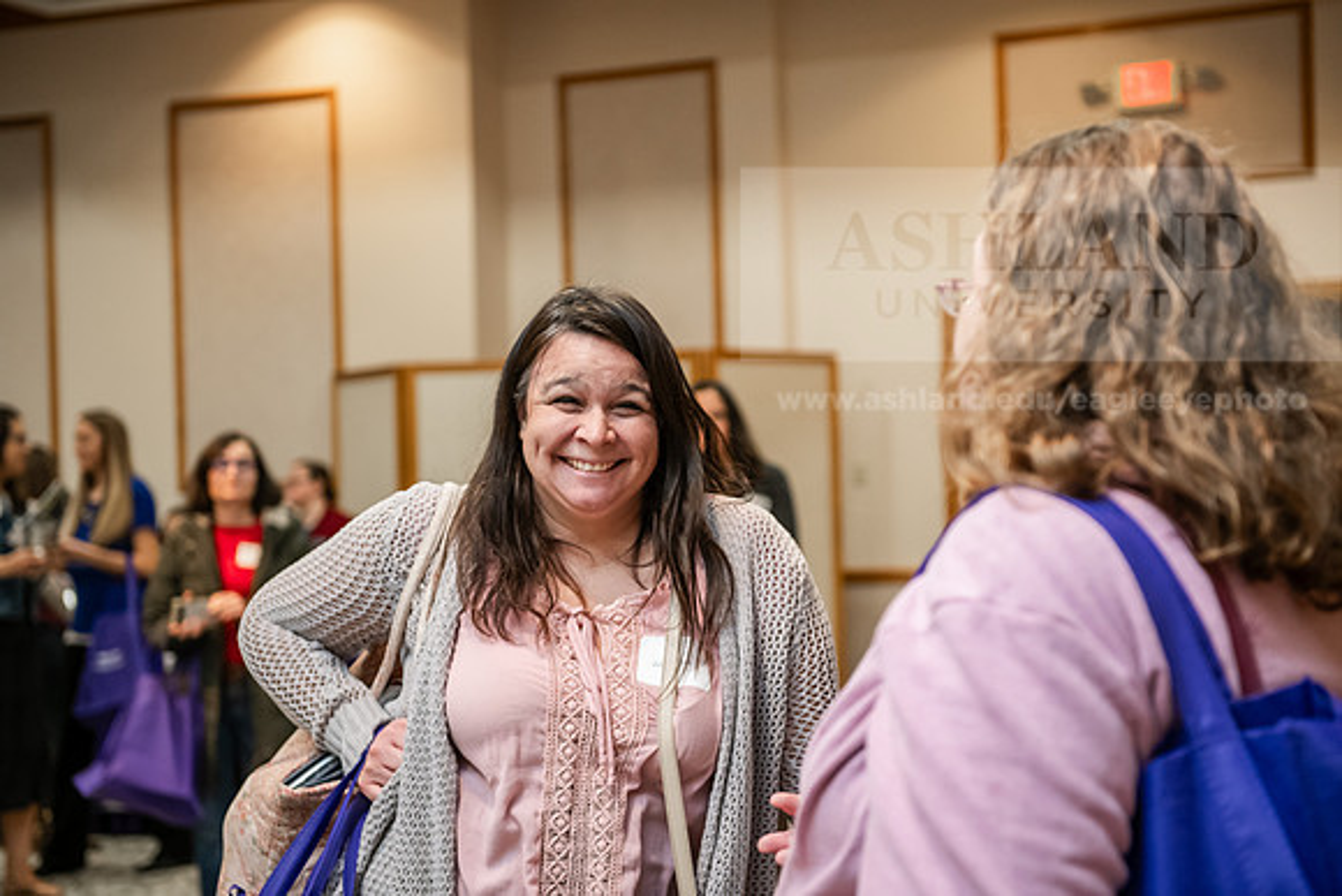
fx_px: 2237
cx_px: 671
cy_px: 448
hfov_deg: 33.4
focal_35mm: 60
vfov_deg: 22.6
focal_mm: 60
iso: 2000
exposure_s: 1/125
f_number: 3.2
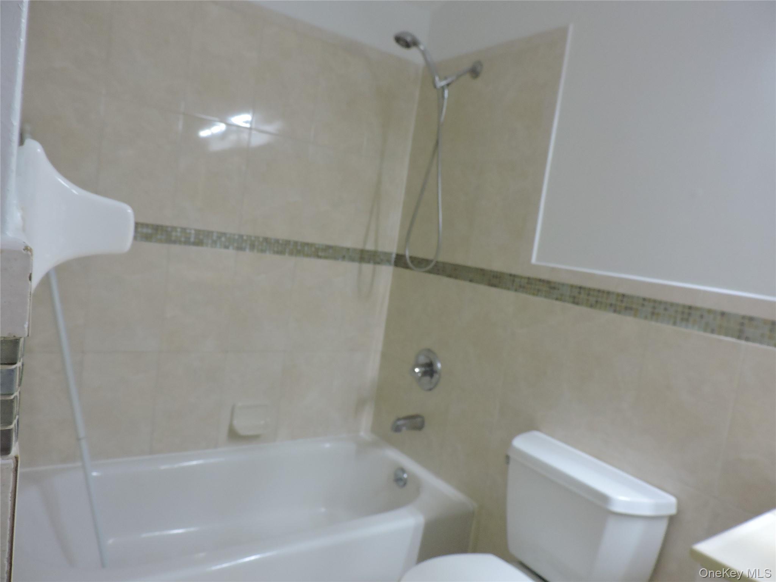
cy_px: 291
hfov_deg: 71.6
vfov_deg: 56.8
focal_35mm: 24
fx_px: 538
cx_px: 388
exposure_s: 1/30
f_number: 3
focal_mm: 4.3
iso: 400
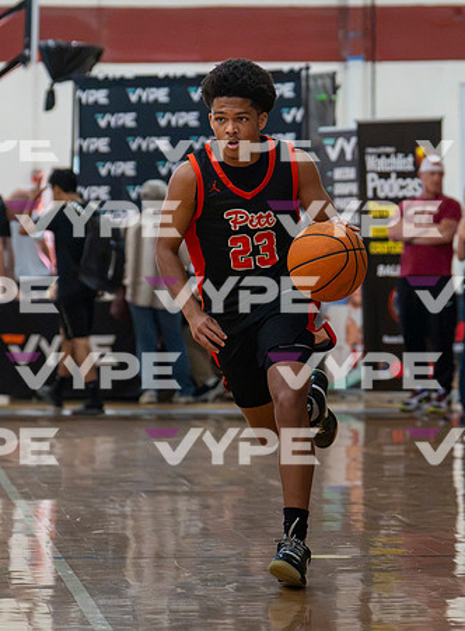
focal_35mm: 247
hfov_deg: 5.9
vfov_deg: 8.1
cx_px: 133
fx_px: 4473
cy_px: 339
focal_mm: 94
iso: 10000
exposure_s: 1/1000
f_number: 3.2
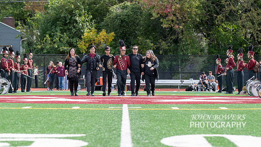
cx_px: 130
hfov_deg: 17.6
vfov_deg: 10.0
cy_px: 74
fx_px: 842
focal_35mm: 122
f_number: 5.6
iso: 560
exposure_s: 1/1000
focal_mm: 115
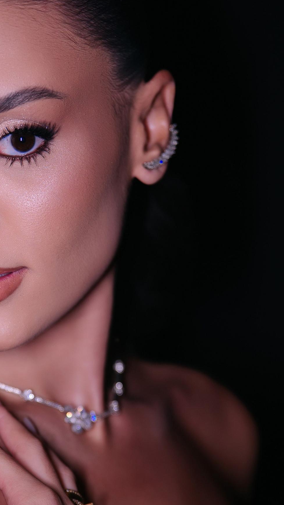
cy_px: 372
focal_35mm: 198
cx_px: 13
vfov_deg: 10.9
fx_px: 2650
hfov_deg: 6.1
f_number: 2
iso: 160
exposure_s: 1/200
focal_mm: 85
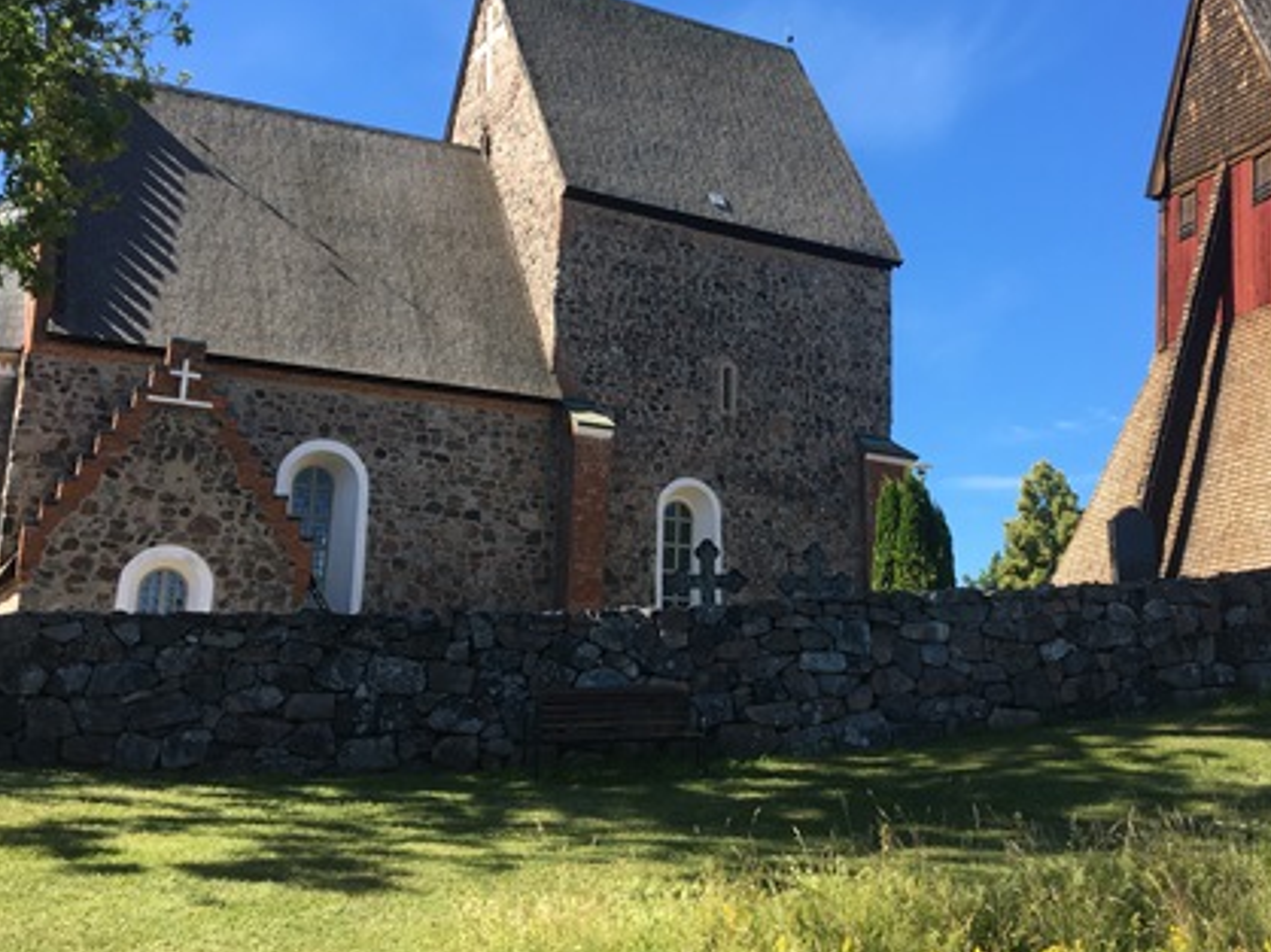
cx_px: 768
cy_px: 289
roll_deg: +0.0
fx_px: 1541
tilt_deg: +17.3
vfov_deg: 33.9
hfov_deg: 44.6
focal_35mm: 42
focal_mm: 4.15
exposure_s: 1/651
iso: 25
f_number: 2.2
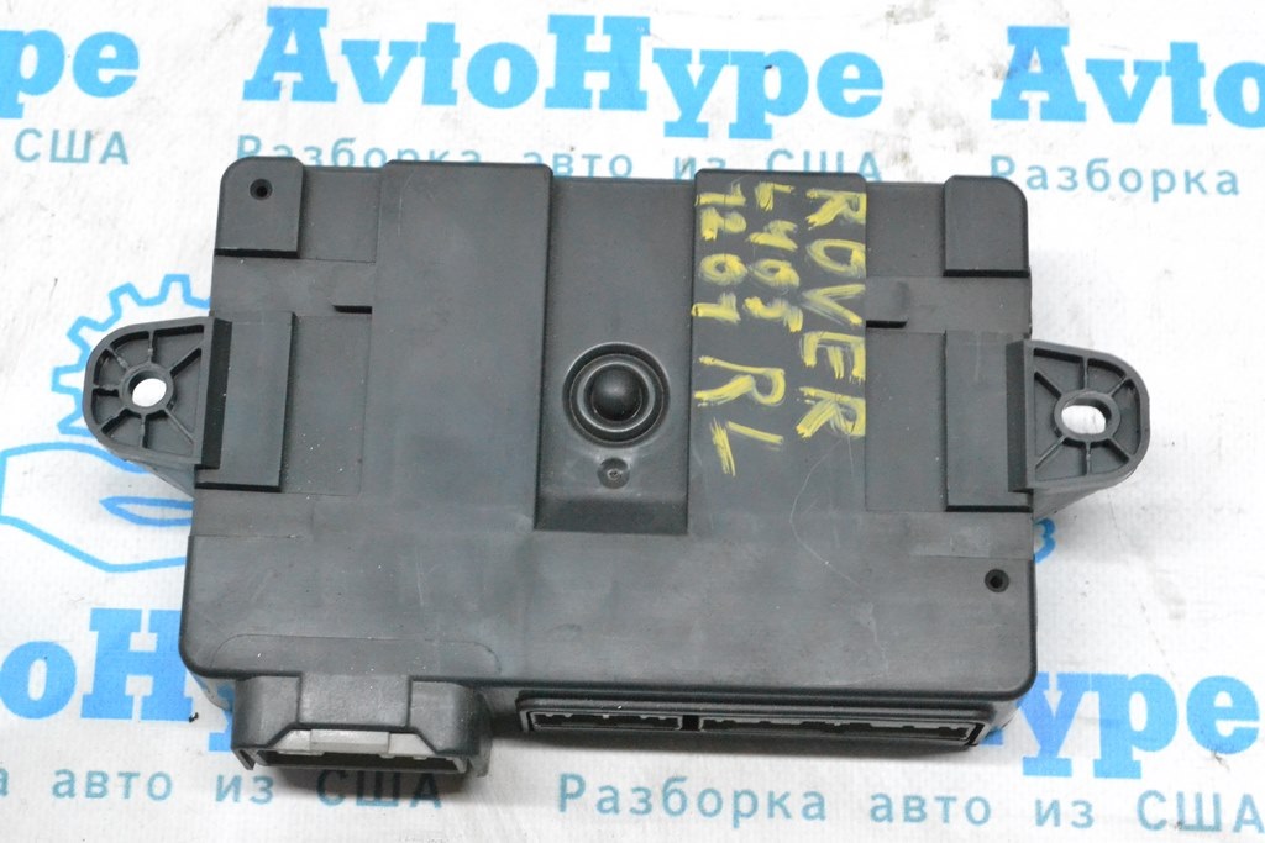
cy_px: 422
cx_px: 632
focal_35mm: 66
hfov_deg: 30.5
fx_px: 2319
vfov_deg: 20.6
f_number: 11
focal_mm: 44
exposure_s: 1/160
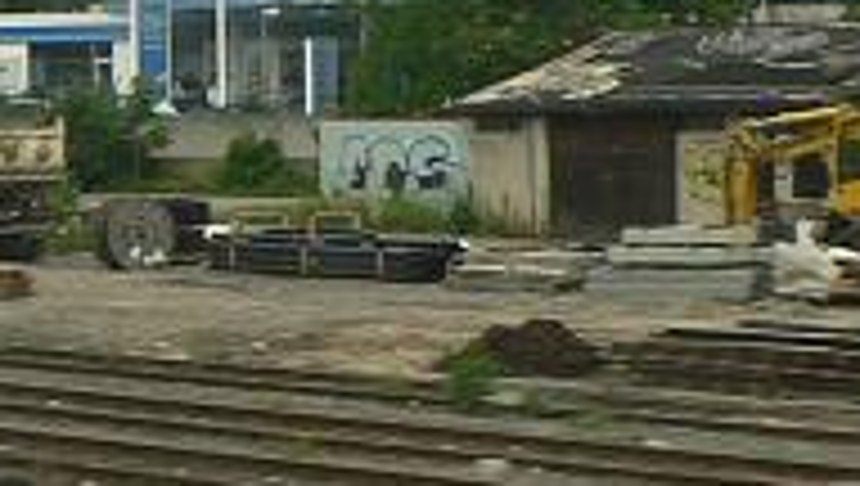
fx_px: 3745
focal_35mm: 164
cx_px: -108
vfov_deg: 7.4
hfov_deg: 12.8
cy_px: 54
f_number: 4
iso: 80
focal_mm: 6
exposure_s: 1/200
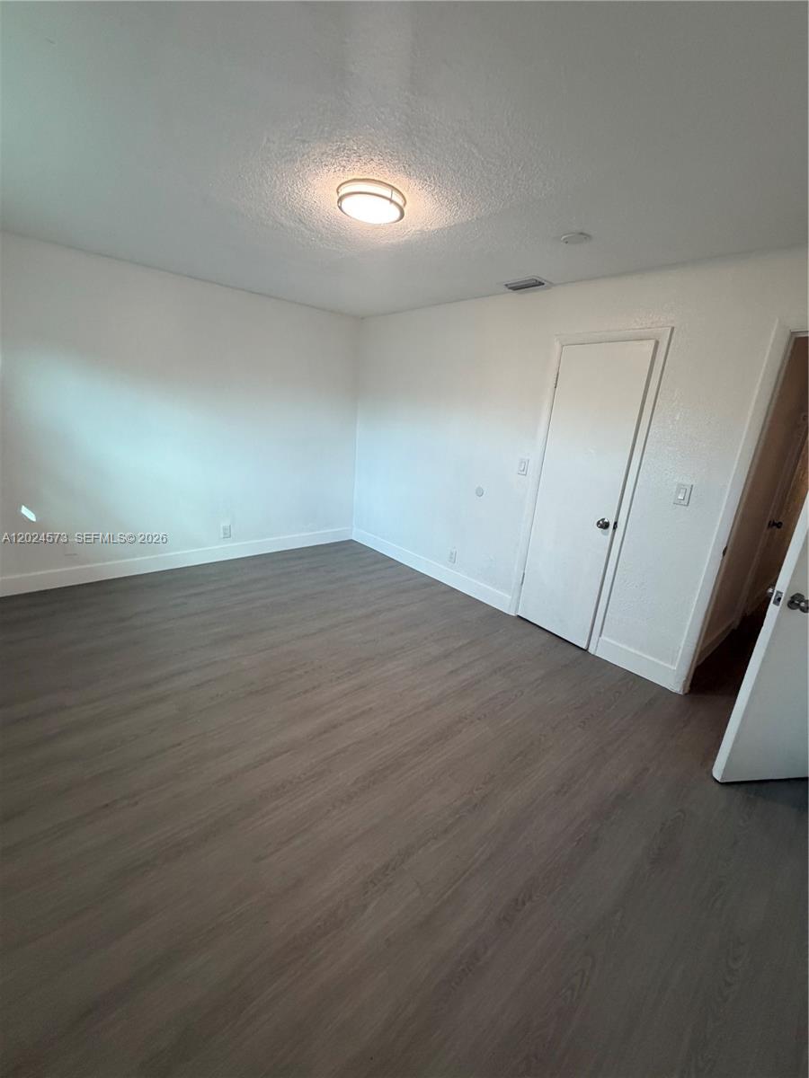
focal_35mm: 14
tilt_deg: -15.7
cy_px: 539
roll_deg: -2.8
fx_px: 436
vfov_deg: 102.1
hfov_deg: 85.7
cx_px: 404
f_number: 2.2
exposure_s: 1/120
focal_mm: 2.22
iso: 320
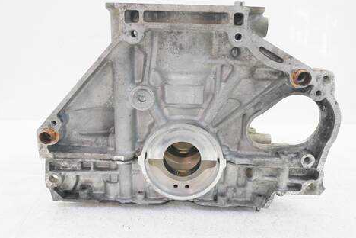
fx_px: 316
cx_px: 180
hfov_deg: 58.7
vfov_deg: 41.1
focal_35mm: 32
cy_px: 124
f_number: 3.8
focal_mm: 15
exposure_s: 1/60
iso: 320
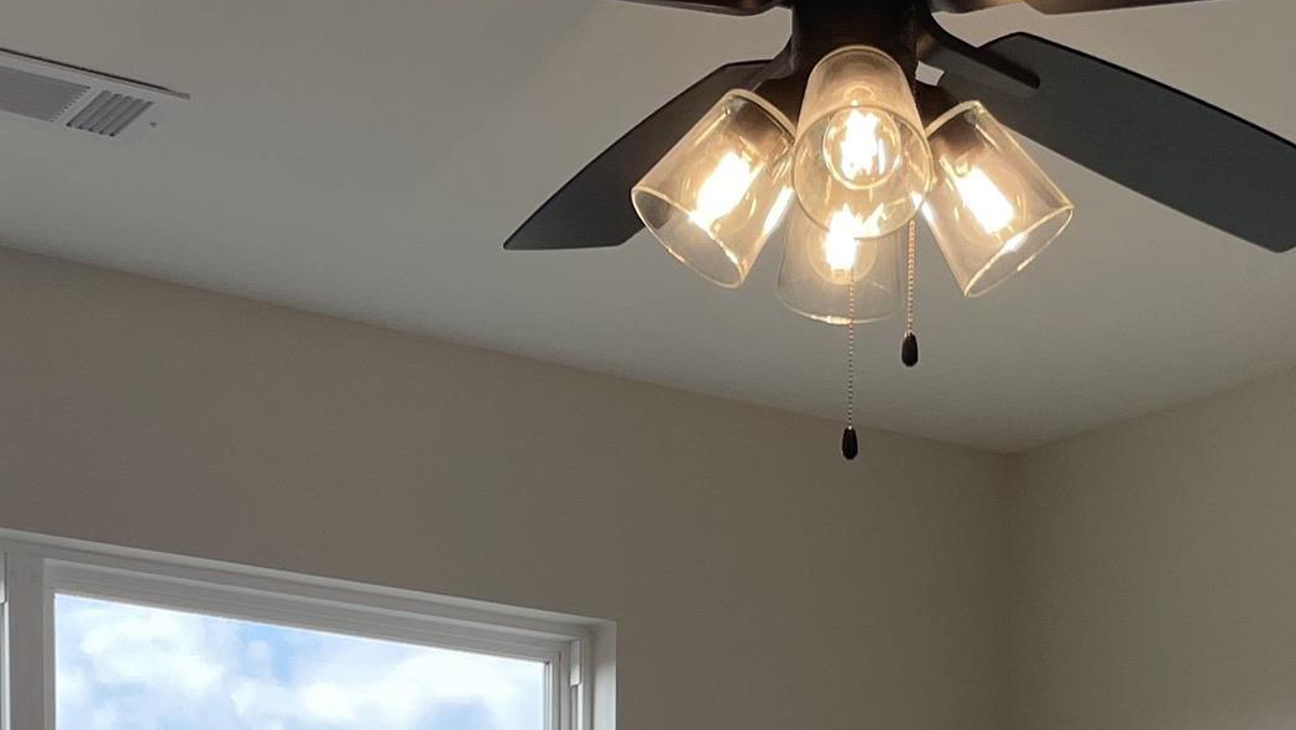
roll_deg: -0.6
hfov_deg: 25.4
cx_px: 892
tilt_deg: -4.5
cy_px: 1408
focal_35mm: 83
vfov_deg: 12.9
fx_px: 2853
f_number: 1.6
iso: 32
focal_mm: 4.2
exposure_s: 1/279
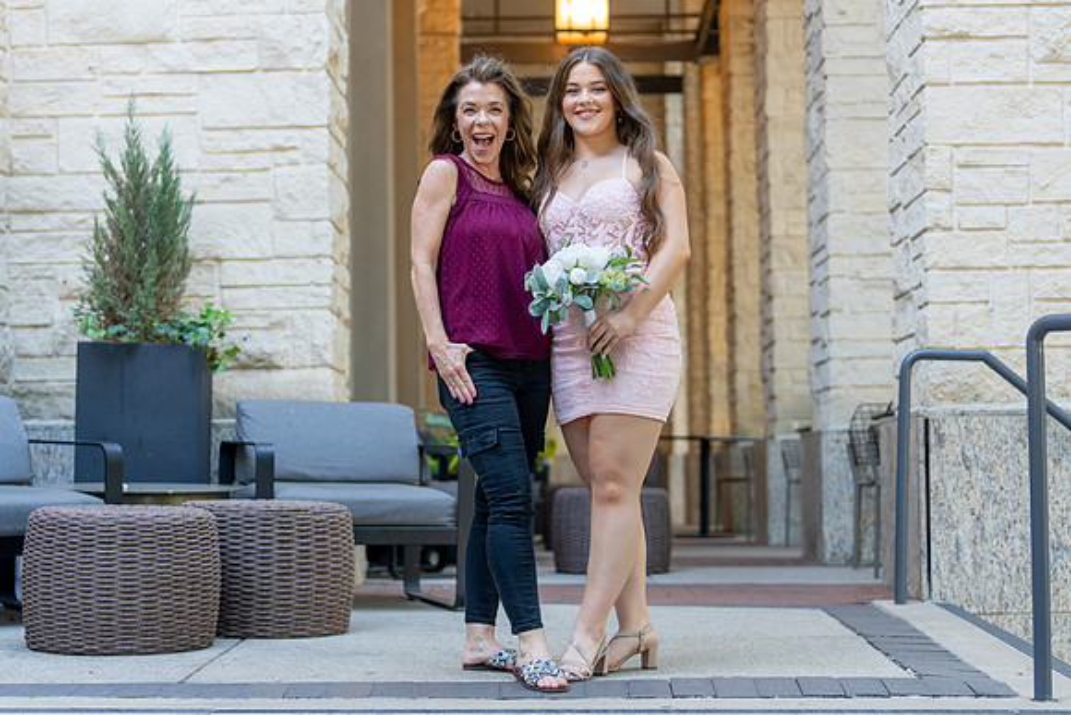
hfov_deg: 28.3
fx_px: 2125
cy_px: 358
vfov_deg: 19.1
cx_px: 536
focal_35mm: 71
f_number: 2.8
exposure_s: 1/320
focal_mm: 70
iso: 1000
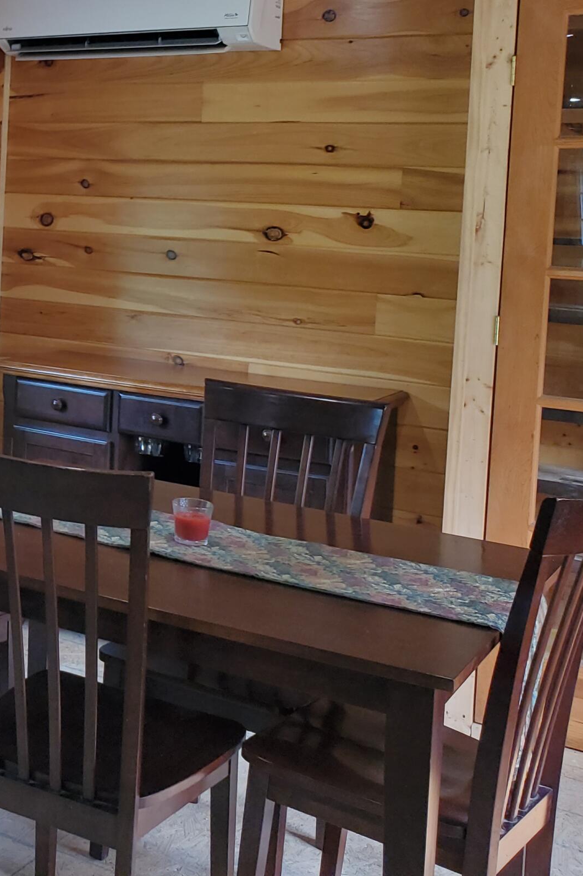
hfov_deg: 24.2
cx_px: -101
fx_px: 1239
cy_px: 258
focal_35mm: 51
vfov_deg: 38.2
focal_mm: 4.3
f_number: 2.4
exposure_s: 1/120
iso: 160
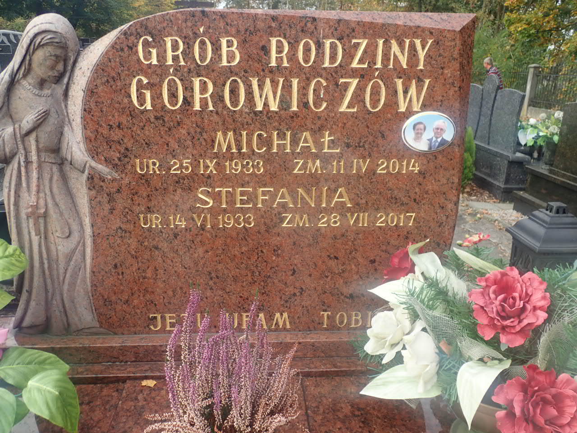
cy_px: 216
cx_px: 288
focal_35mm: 30
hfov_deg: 60.0
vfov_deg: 46.8
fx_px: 500
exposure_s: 1/160
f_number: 3.2
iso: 100
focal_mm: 5.5
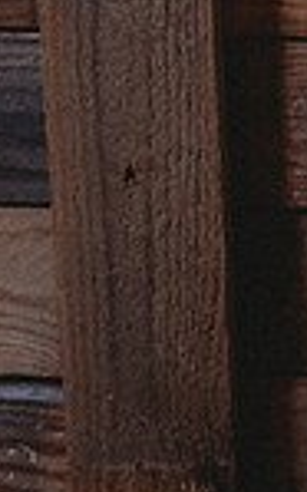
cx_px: 874
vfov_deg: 10.2
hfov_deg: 6.1
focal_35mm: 202
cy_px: 596
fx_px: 2707
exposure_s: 1/125
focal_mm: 50
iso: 2000
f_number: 5.6
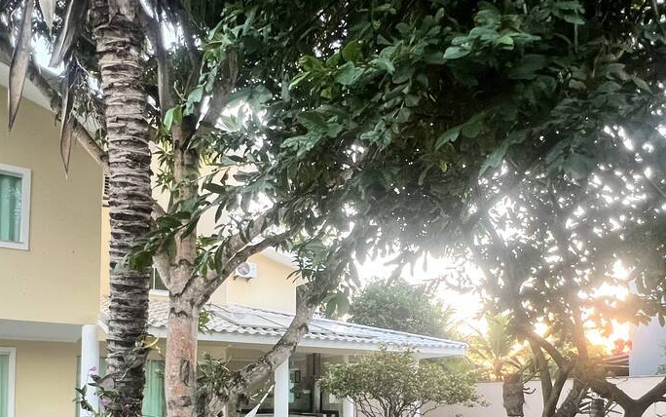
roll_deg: +0.6
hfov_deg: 64.6
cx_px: 338
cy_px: 376
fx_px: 527
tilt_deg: +3.0
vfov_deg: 40.0
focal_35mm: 29
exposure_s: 1/99
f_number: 1.8
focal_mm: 1.57
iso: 200
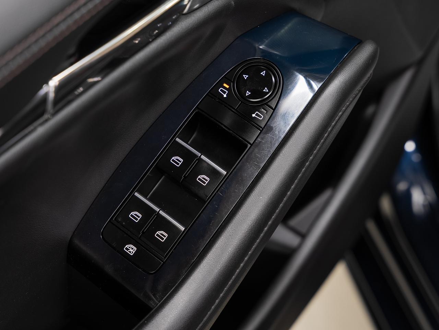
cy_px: 150
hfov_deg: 24.7
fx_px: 1004
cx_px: 220
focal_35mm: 79
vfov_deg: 18.6
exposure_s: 1
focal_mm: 67.1
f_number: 5.6
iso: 100
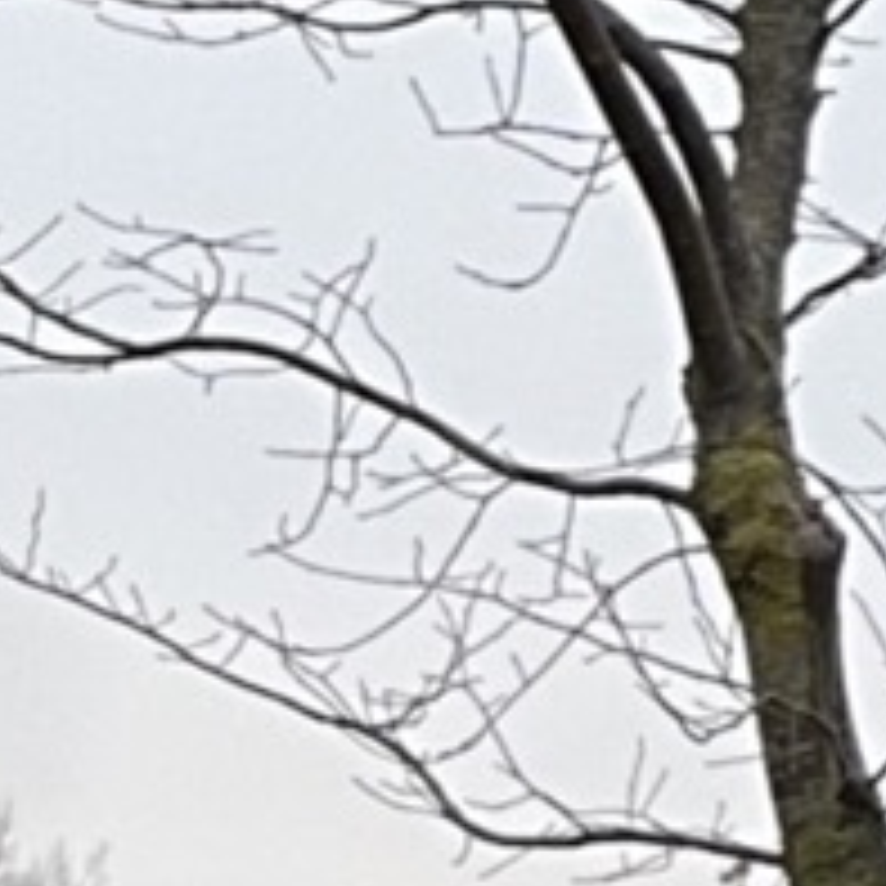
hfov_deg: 2.5
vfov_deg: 2.5
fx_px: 20010
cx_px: -3270
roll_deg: -2.4
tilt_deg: -3.7
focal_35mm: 691
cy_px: 2674
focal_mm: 9
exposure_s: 1/149
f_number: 2.8
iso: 20
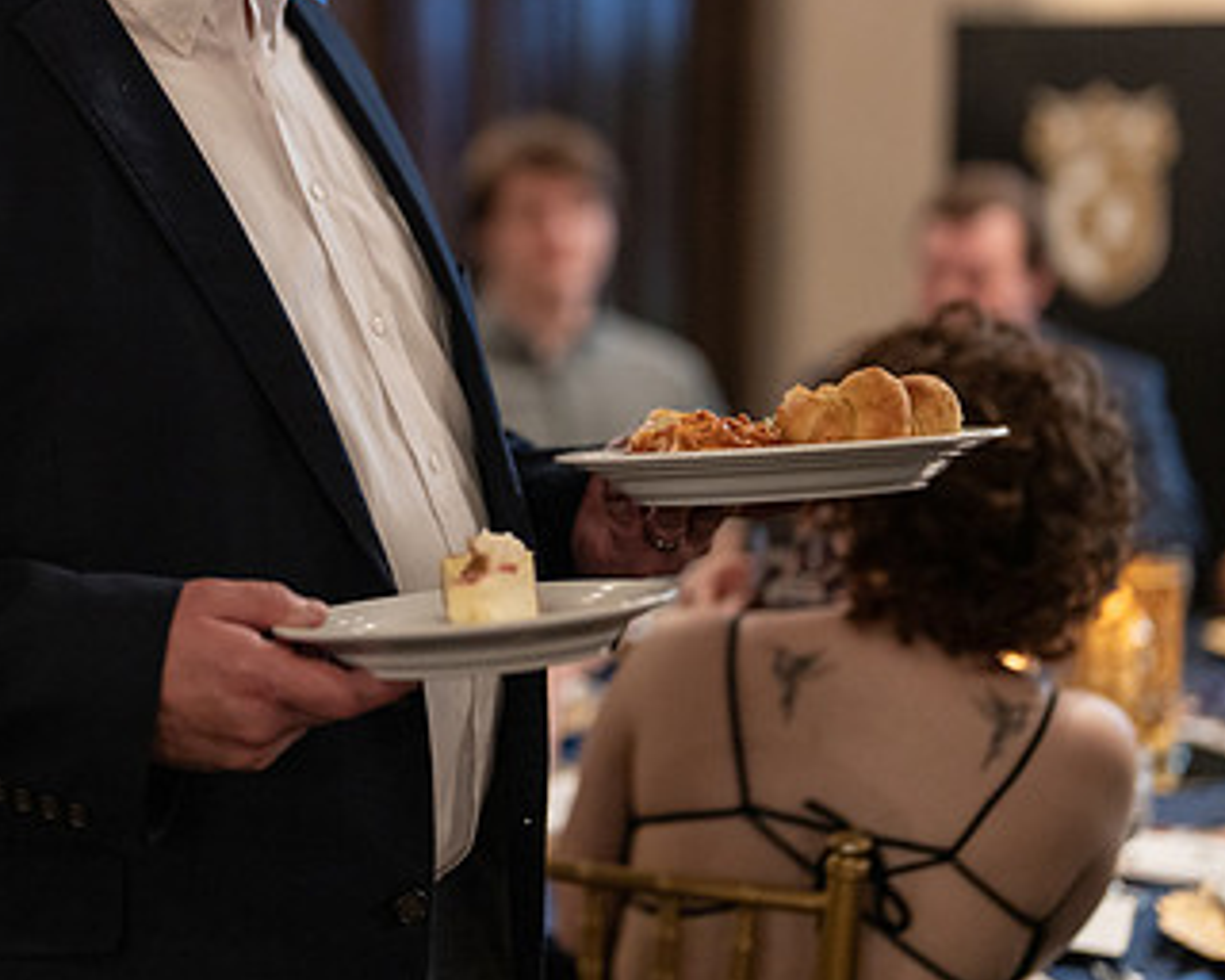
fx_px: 3082
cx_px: 345
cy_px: 258
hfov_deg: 22.3
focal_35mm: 85
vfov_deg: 18.0
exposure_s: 1/320
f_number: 1.2
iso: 1250
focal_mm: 50
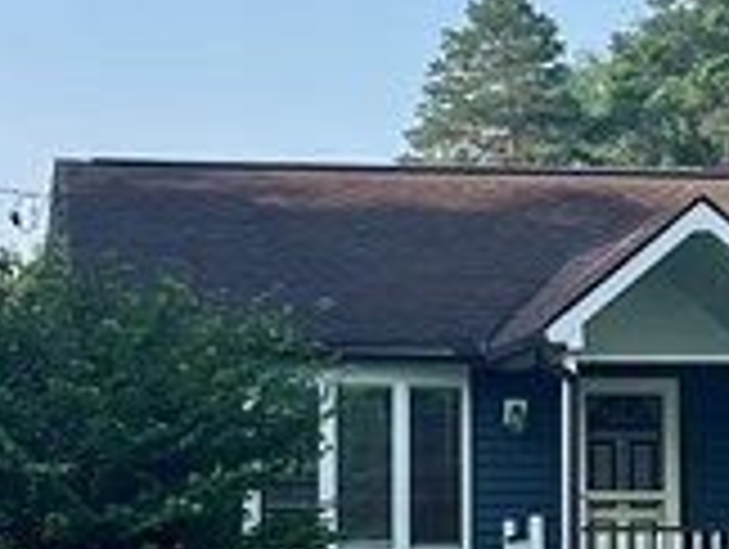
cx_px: 567
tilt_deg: +4.9
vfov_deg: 9.1
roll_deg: +1.0
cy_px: 288
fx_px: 3459
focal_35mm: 164
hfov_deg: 12.0
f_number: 1.6
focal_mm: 5.1
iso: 50
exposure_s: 1/2899
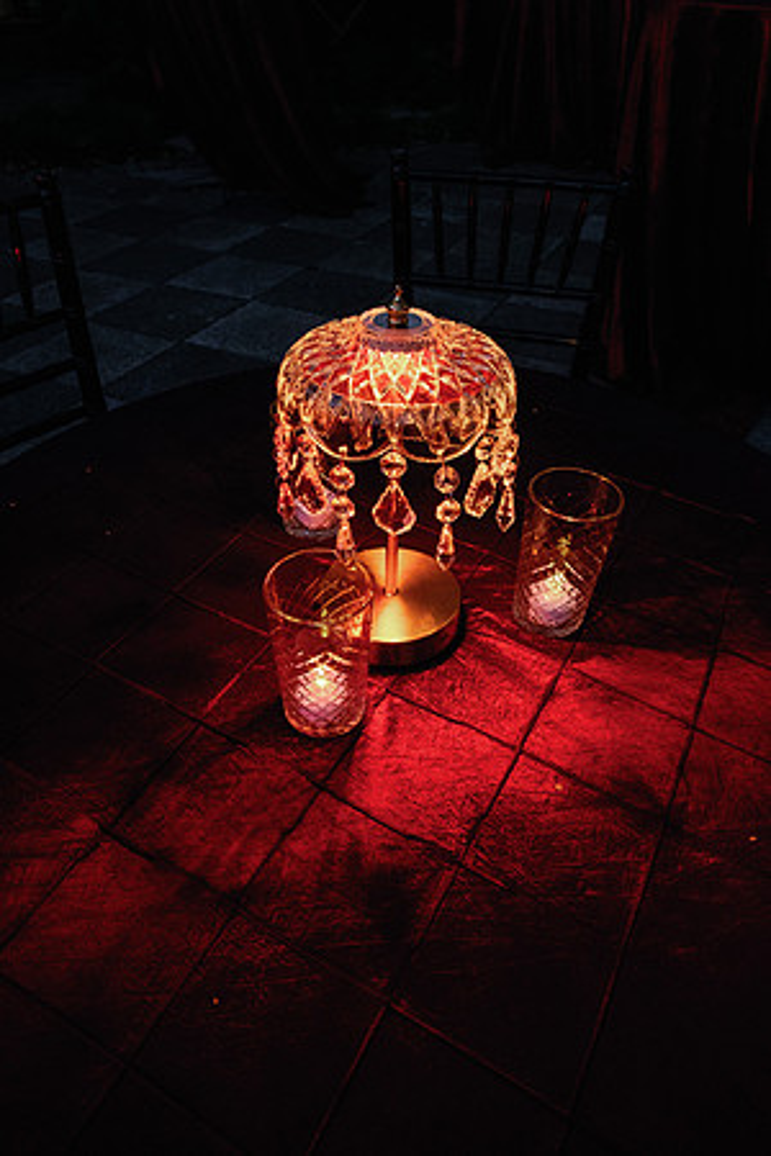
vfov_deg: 73.7
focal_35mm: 24
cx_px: 386
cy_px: 578
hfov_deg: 53.1
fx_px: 771
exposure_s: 1/125
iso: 5000
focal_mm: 16
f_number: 8
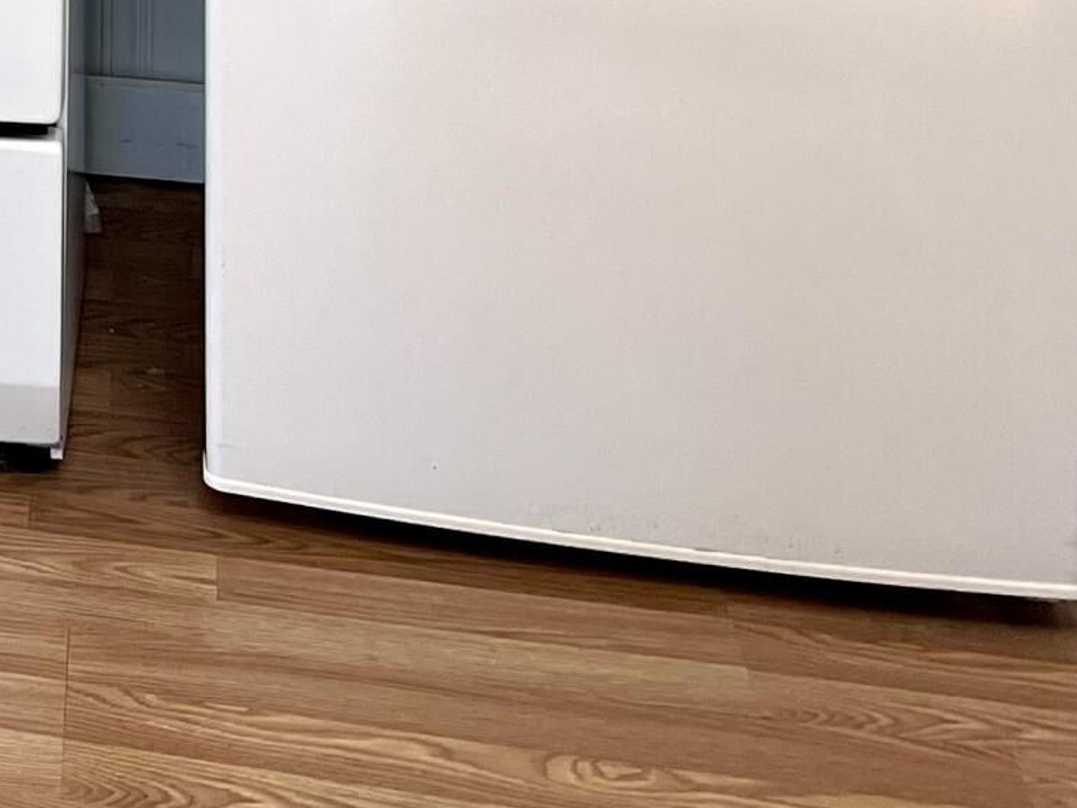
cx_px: -945
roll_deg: +2.6
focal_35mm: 103
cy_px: -775
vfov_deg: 12.7
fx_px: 3205
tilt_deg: -9.2
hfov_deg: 15.8
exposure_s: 1/187
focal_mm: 5.7
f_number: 1.5
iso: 40
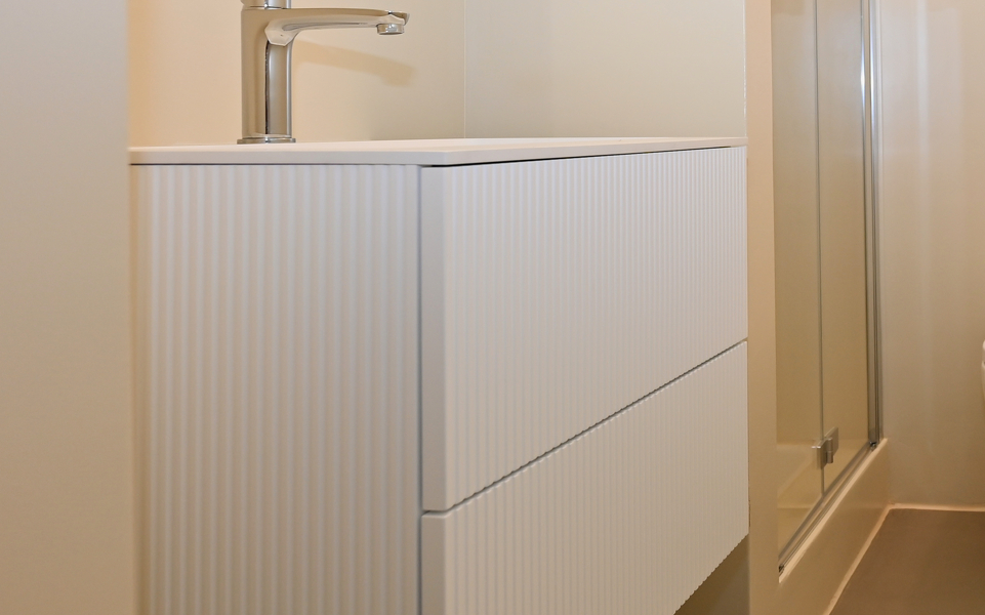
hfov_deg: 43.5
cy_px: 140
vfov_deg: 32.8
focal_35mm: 38
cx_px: 1004
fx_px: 1020
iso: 220
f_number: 4
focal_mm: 14
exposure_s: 1/60
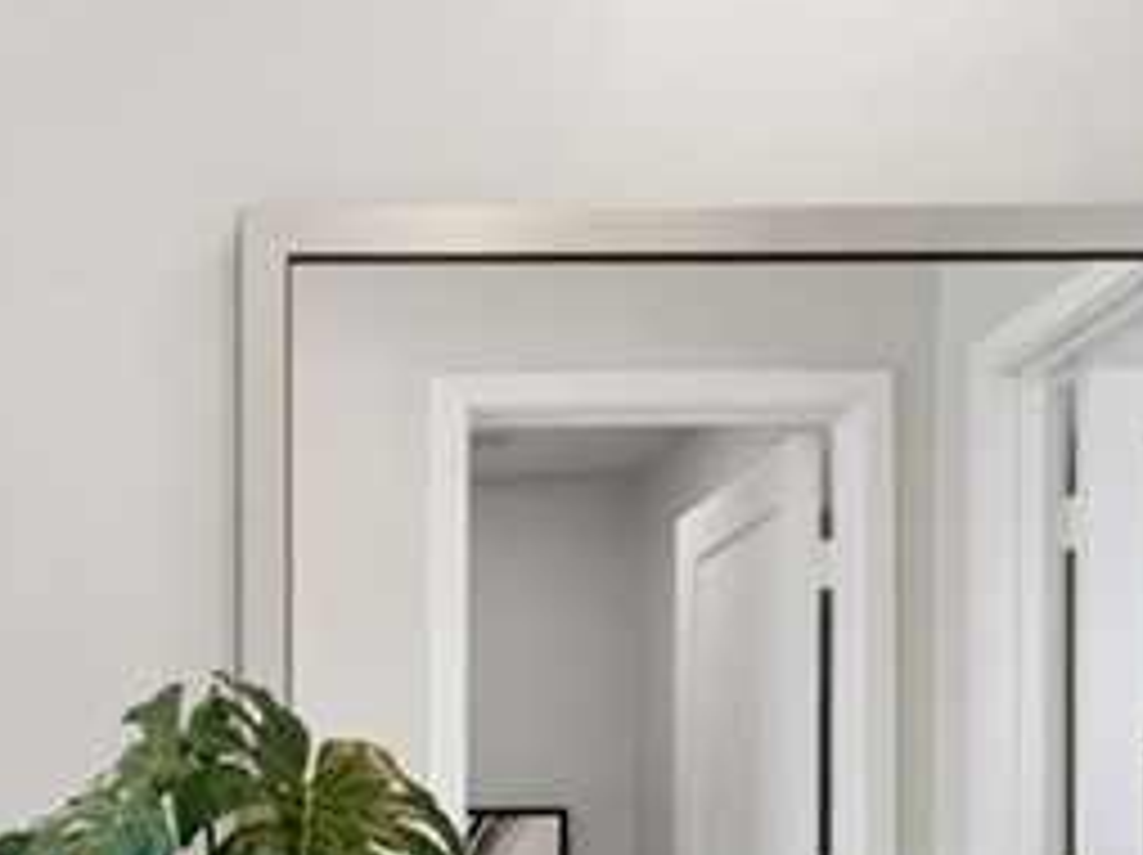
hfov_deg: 29.0
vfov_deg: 21.5
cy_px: 1082
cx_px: -22
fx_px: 2045
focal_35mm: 62
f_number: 9
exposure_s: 1/5
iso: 200
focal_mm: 16
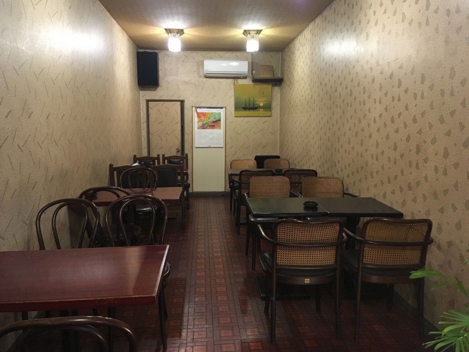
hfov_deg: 61.7
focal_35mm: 29
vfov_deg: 48.2
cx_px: 234
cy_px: 176
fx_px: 393
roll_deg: -0.5
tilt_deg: -7.2
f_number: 2.2
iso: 200
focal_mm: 4.15
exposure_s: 1/15
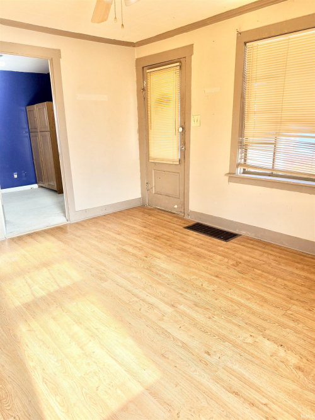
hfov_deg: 56.8
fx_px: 291
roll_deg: +1.3
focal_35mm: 24
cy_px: 210
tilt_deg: -17.2
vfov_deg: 71.6
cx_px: 158
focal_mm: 6.76
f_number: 1.78
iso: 125
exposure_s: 1/203
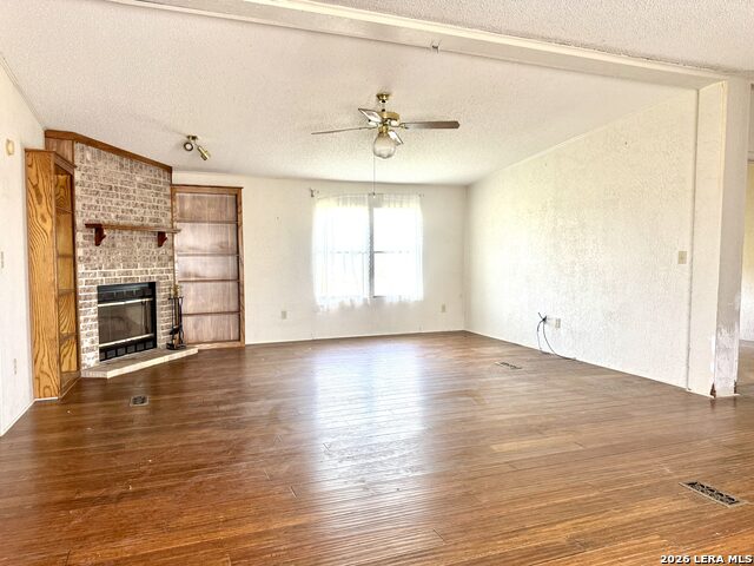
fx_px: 523
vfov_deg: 56.8
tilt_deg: -3.5
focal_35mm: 24
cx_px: 377
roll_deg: +0.0
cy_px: 283
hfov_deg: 71.6
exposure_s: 1/121
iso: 160
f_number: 1.78
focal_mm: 6.76
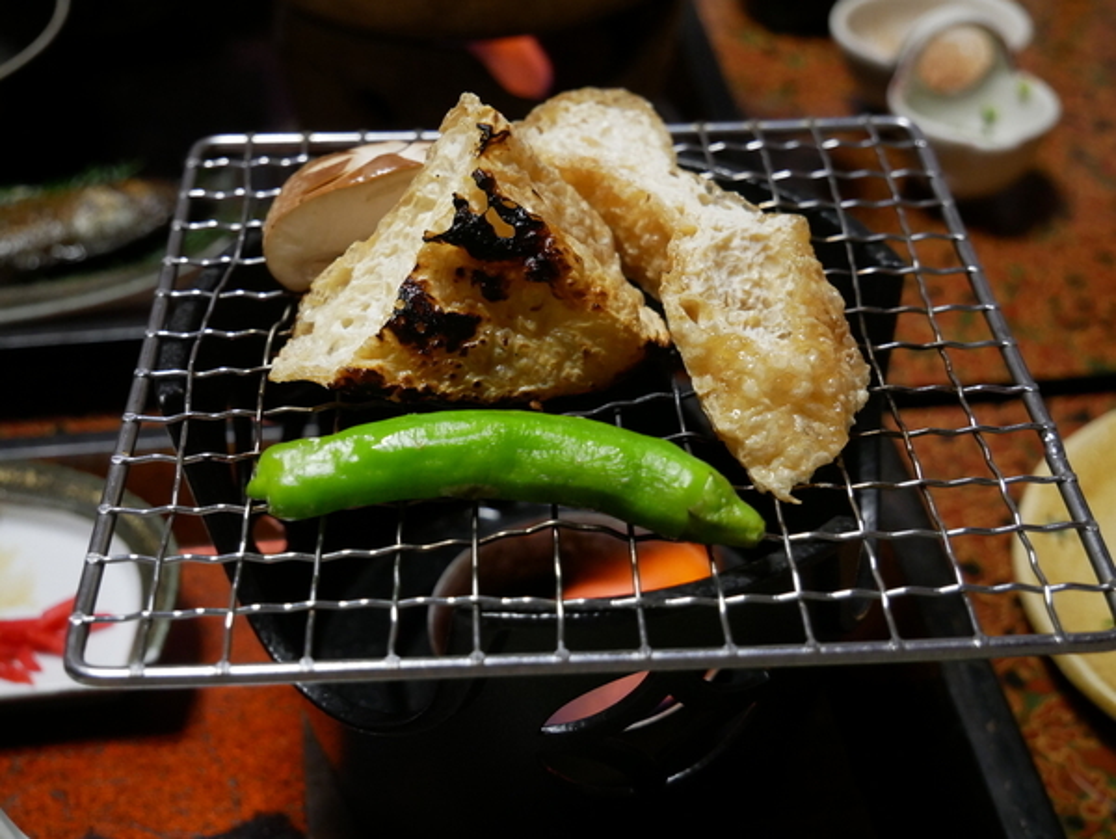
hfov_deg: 38.2
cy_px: 420
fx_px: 1613
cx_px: 558
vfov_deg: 29.1
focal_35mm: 50
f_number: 4.5
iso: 2000
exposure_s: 1/60
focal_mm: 25
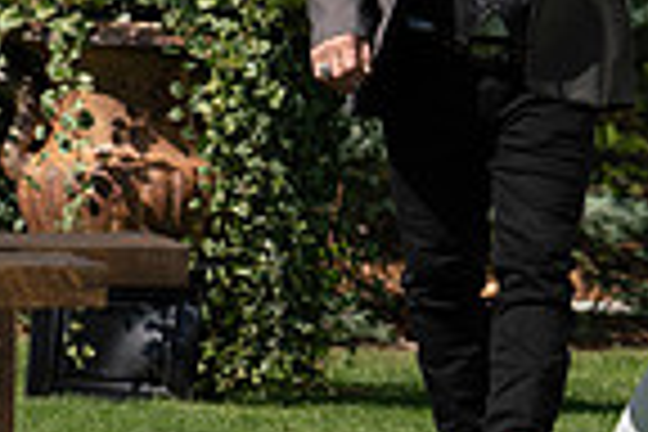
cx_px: 837
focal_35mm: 606
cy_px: -146
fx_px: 10907
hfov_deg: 3.4
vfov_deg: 2.3
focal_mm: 150
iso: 400
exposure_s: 1/3200
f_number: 4.5
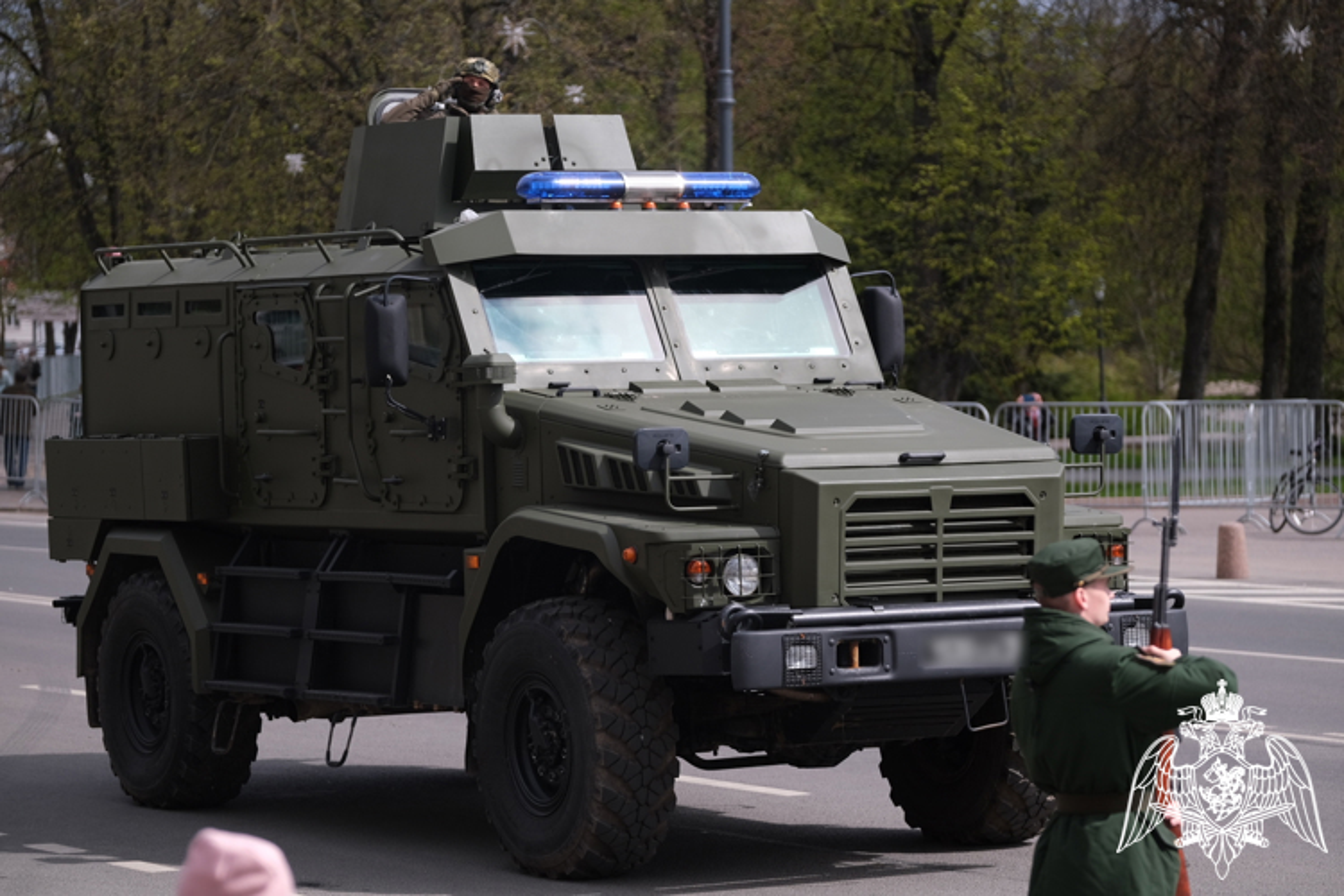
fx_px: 5077
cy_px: 448
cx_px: 672
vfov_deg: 10.1
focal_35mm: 136
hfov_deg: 15.1
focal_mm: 90.6
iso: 200
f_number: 3.2
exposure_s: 1/2500
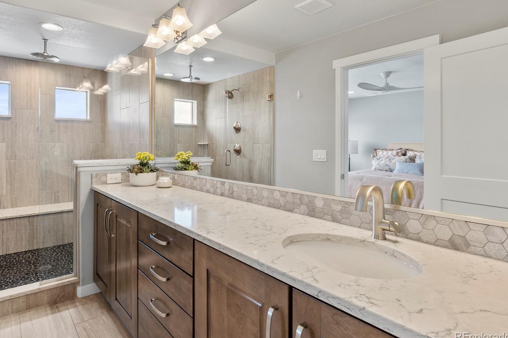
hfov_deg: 81.6
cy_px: 145
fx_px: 291
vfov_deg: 60.1
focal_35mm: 21
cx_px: 216
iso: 250
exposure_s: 1/20
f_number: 8
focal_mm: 11.7
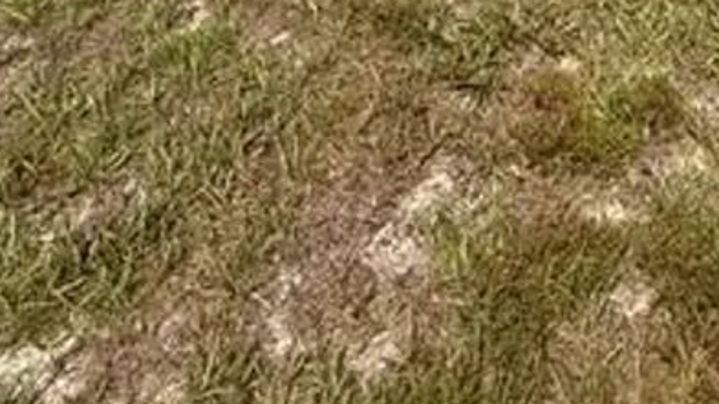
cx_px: 576
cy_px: -560
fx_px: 1010
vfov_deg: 14.7
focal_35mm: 53
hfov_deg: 37.7
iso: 50
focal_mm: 2.22
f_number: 2.2
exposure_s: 1/3125
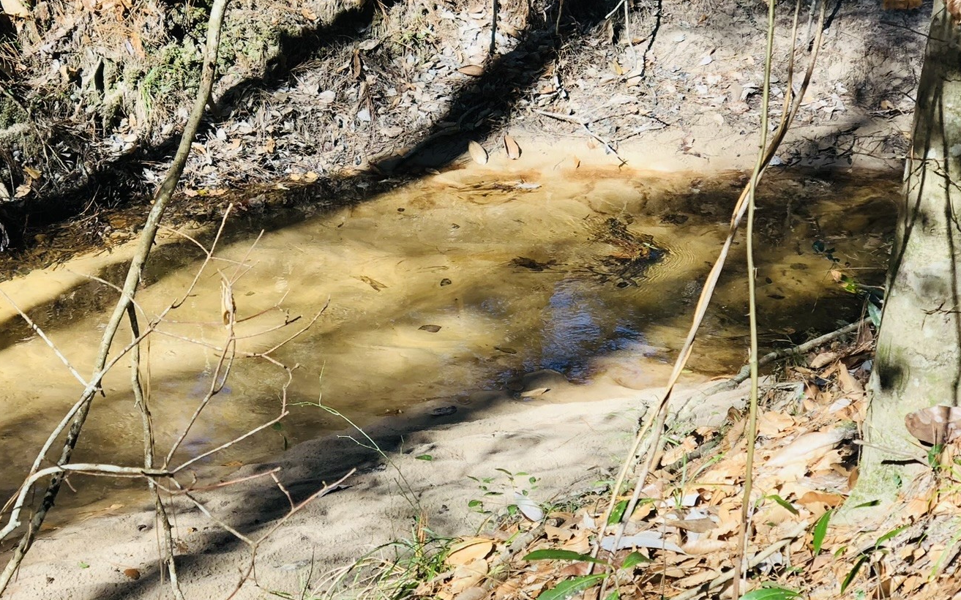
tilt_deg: -23.0
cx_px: 366
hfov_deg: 24.0
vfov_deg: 15.2
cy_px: 250
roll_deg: -0.8
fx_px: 2252
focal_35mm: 86
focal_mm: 6
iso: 16
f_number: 2.4
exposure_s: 1/139
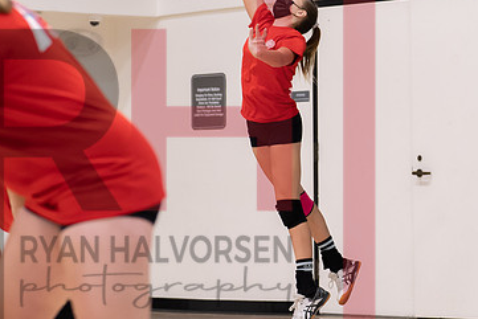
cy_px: 149
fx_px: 2457
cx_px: 431
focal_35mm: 185
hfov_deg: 11.0
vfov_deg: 7.4
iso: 320
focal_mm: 50
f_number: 2
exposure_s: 1/250
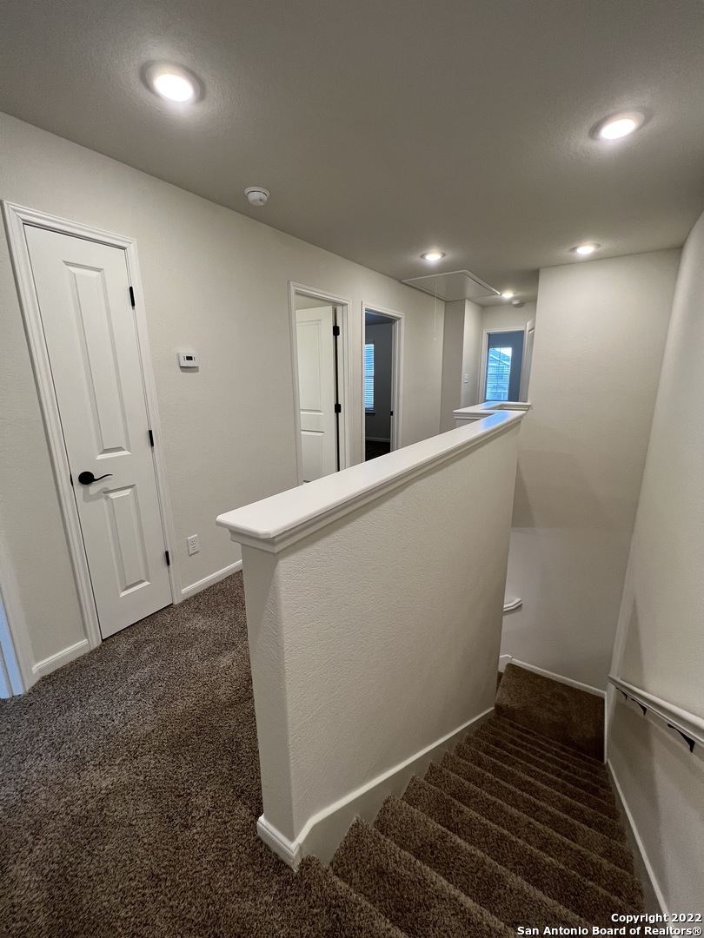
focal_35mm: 13
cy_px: 469
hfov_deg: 89.9
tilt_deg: -13.9
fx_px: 353
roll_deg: +0.9
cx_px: 352
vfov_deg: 106.2
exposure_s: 1/120
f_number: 1.8
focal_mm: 1.57
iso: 160
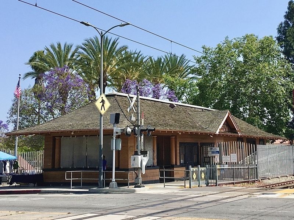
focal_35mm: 29
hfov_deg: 61.7
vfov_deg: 48.2
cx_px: 147
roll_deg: +0.6
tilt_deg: +10.8
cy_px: 110
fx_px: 246
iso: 25
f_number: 2.2
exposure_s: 1/1399
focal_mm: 4.15
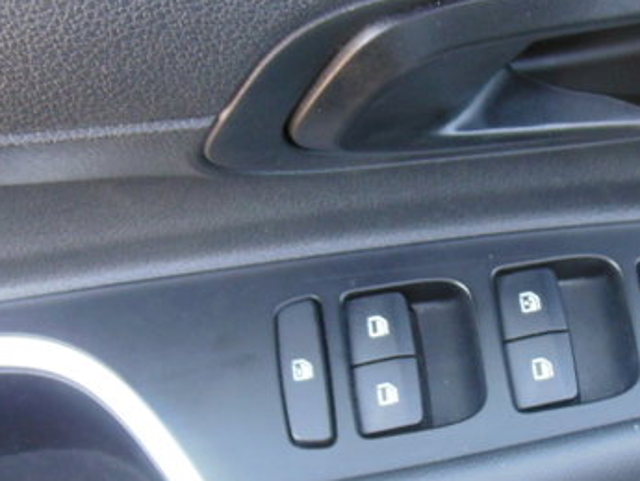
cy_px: 420
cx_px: 540
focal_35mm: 55
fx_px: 1017
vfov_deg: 25.8
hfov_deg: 33.6
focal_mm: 4.5
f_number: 3.2
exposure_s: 1/80
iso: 400
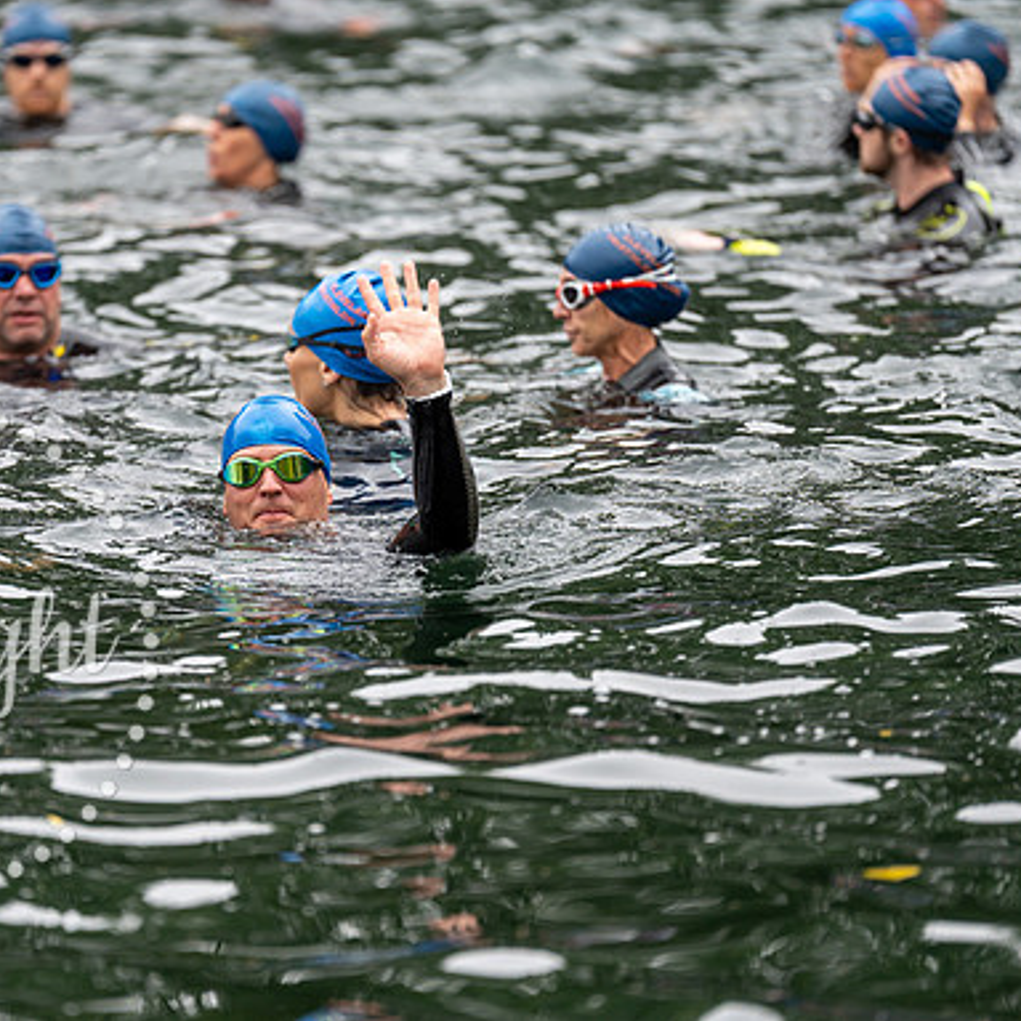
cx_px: 322
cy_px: 509
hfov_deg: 6.8
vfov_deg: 6.8
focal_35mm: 257
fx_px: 8576
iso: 320
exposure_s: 1/800
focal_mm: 200
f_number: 2.8
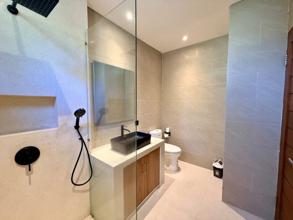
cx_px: 146
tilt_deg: -3.0
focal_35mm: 14
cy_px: 110
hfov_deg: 102.1
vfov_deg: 85.7
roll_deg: +0.9
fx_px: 119
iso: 250
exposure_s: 1/50
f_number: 2.2
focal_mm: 2.22
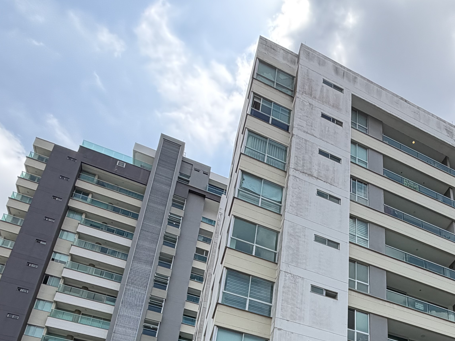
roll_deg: +0.8
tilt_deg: +23.5
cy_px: 422
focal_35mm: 35
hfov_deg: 49.4
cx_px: 368
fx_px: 460
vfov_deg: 32.6
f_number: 2.2
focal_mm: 2.22
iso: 32
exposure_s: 1/770
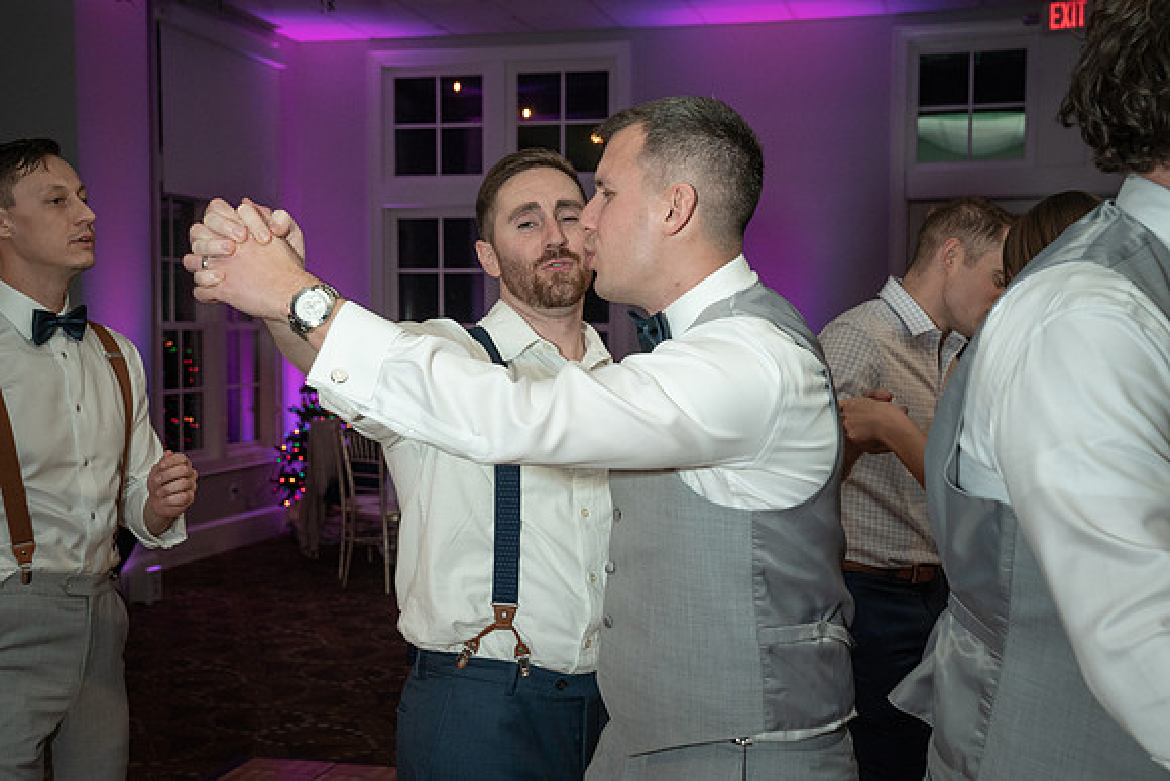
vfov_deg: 26.3
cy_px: 417
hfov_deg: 38.5
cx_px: 521
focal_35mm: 51
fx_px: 1672
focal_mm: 46
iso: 2000
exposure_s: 1/250
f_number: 5.6
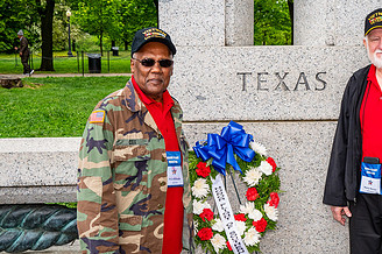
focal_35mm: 53
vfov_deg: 25.5
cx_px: 254
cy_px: 121
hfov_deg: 37.2
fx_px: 562
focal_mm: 30
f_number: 8
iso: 1250
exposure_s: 1/640
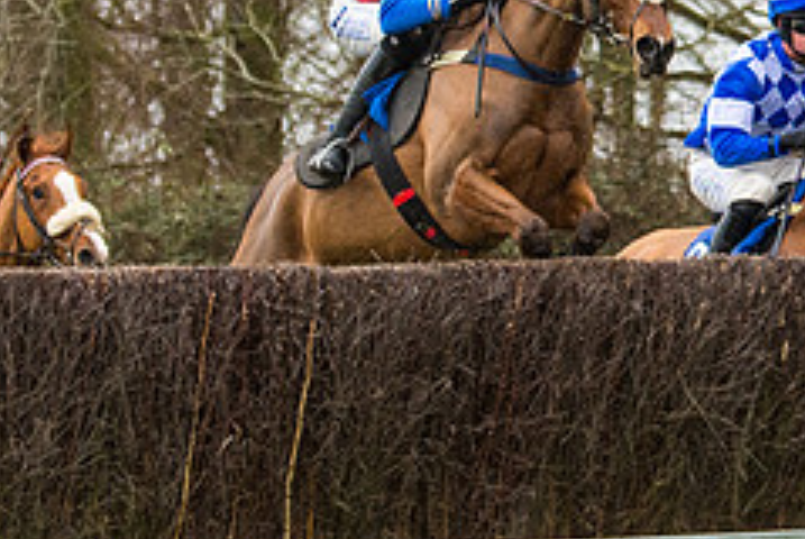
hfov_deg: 6.5
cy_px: 193
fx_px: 7052
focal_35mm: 315
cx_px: 774
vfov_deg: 4.4
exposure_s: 1/1000
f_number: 4
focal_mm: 90
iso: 1000
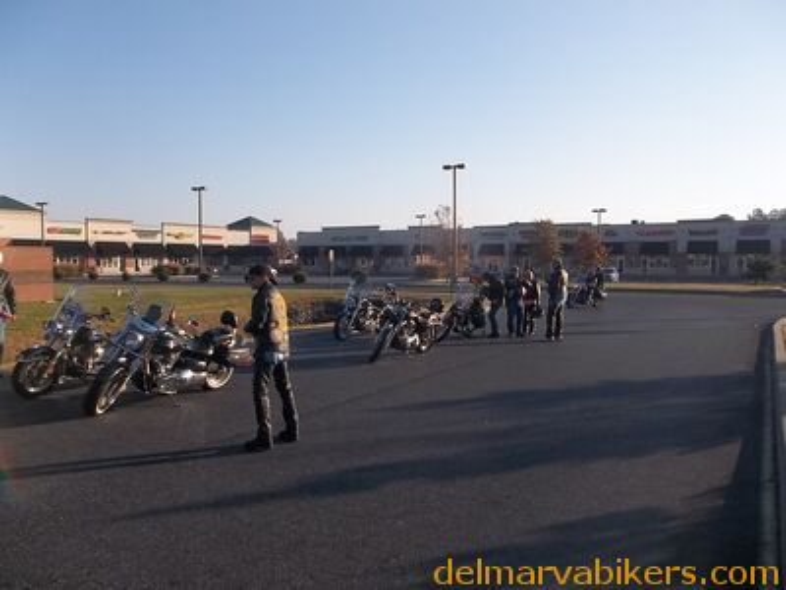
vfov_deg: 51.4
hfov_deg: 65.3
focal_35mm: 27
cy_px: 295
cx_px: 393
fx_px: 613
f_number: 8.9
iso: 80
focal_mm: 4.9
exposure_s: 1/125
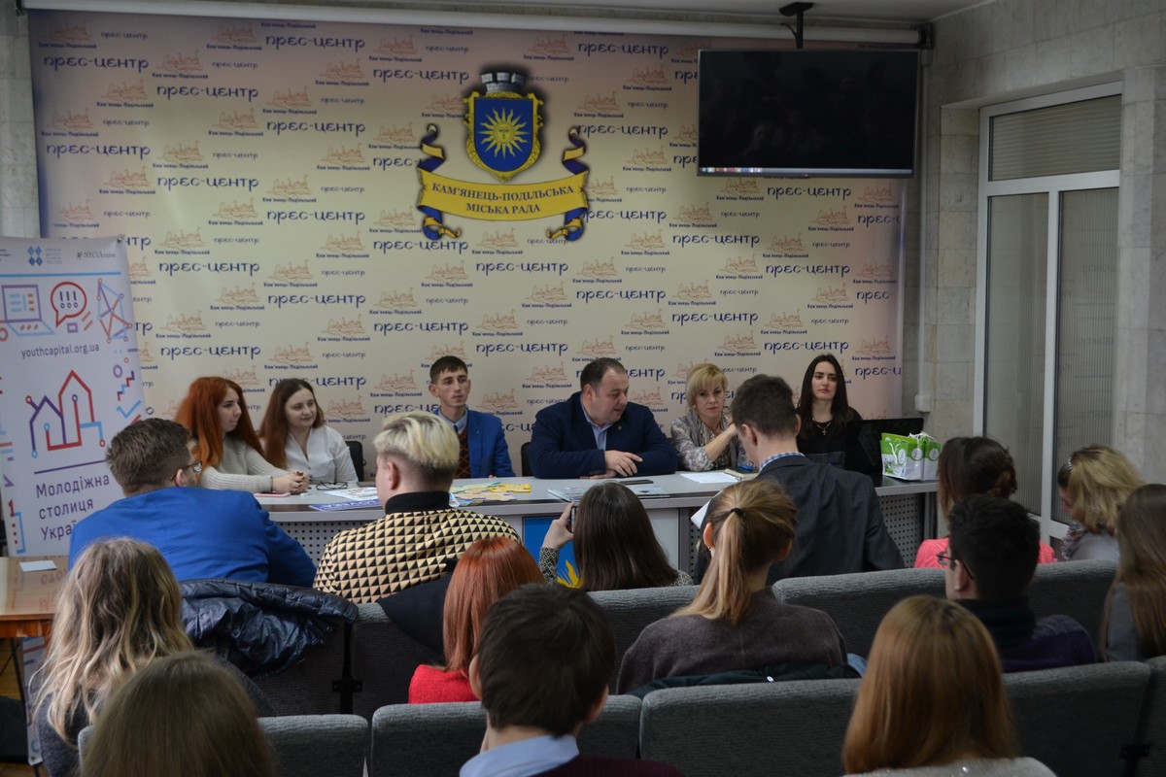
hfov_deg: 41.1
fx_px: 1555
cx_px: 583
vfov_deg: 28.1
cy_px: 388
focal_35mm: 48
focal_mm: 32
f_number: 4.8
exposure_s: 1/25
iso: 400
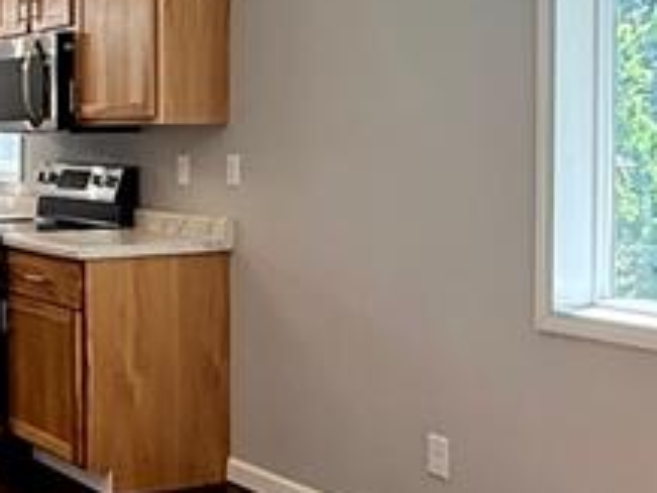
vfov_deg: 22.2
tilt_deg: -2.6
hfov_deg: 27.0
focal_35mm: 66
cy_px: 172
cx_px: -64
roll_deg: +0.9
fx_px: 1253
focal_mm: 2.22
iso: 125
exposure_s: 1/120
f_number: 2.2
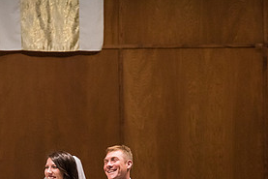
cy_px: 181
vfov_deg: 3.3
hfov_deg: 4.9
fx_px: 3121
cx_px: 70
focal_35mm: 419
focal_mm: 200
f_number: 3.5
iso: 2500
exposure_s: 1/320
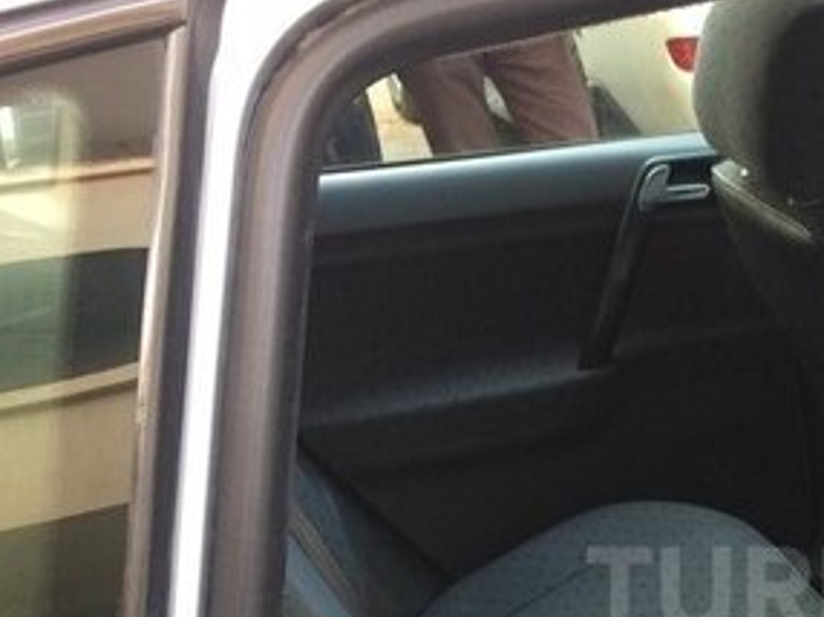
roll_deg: +9.5
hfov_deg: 26.9
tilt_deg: -25.1
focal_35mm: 67
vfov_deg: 21.3
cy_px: 590
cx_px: 882
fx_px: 1594
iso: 100
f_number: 2.2
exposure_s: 1/33
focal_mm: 4.15
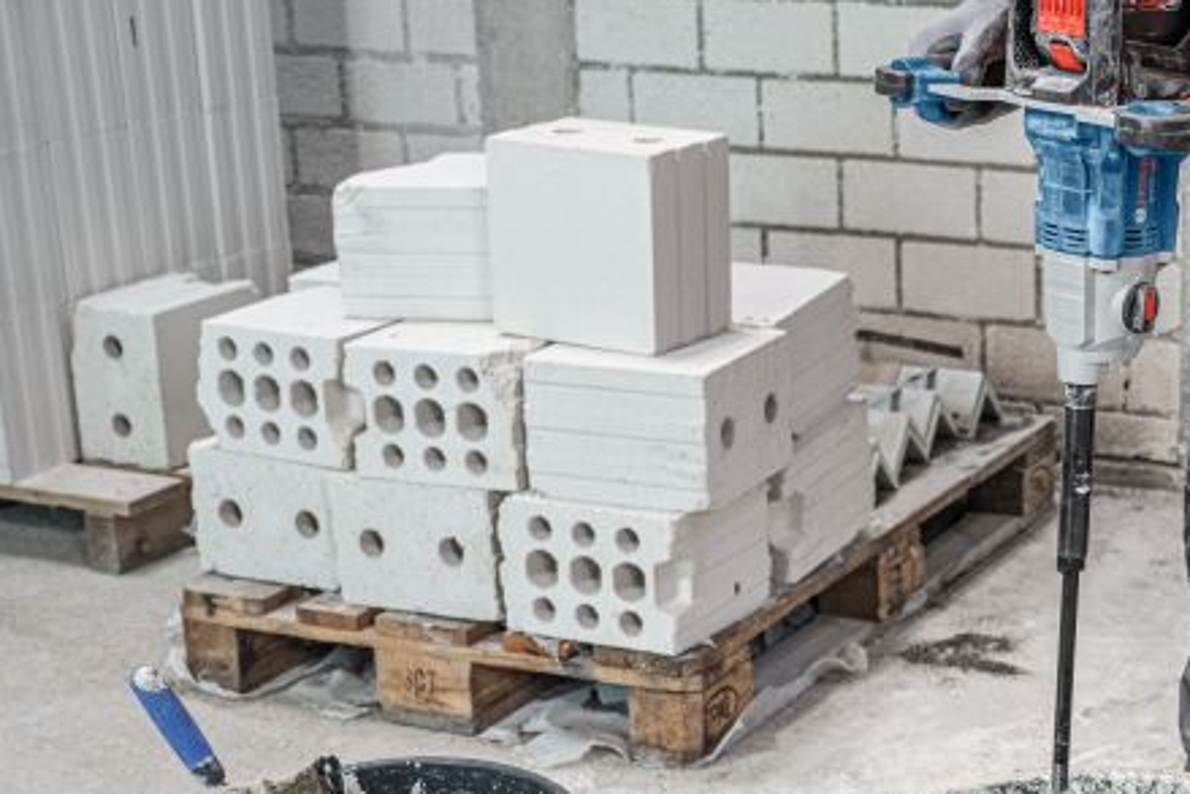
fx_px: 2711
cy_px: 589
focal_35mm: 82
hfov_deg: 24.4
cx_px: 938
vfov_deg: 16.6
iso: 1000
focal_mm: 36
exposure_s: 1/200
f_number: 4.5
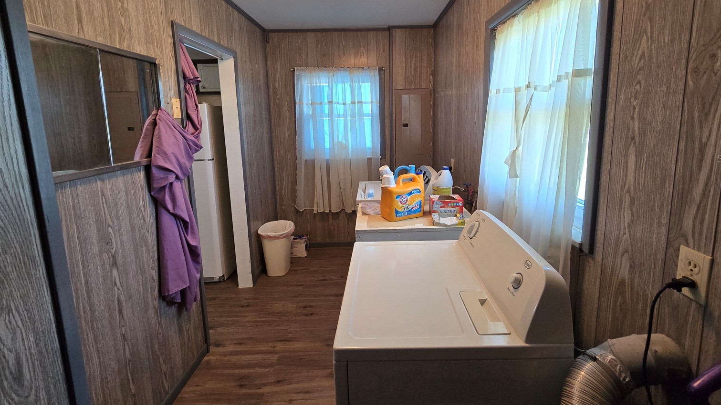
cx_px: 381
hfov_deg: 102.9
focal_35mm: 15
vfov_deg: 69.7
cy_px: 158
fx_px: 287
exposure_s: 1/60
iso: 160
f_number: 2.2
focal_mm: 2.2
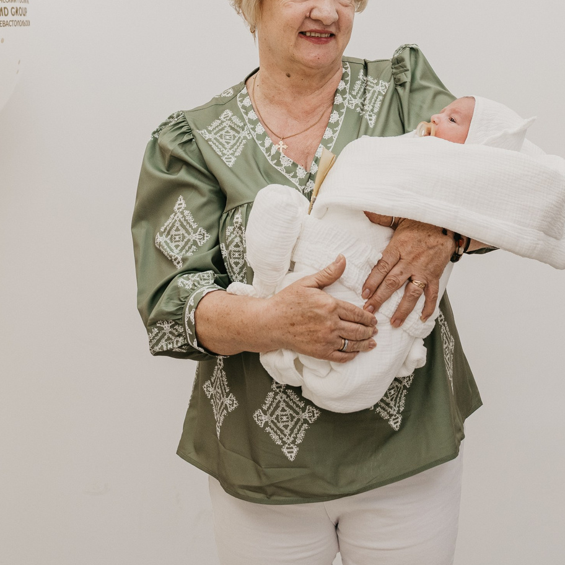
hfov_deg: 20.6
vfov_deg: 20.3
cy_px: 64
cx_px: 268
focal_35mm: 84
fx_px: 1551
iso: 400
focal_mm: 35
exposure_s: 1/160
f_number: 4.5
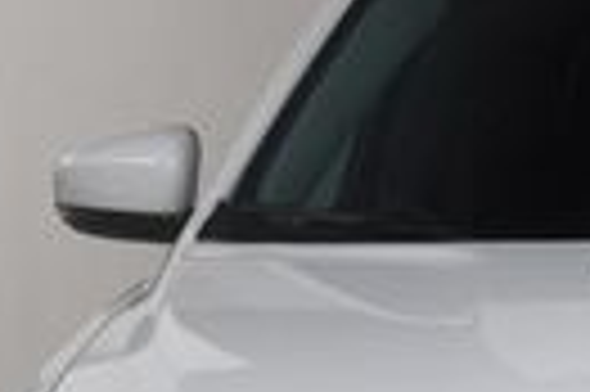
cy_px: 518
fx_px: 3192
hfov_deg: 10.2
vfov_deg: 7.0
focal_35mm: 195
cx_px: 869
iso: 100
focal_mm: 27
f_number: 14
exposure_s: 1/160
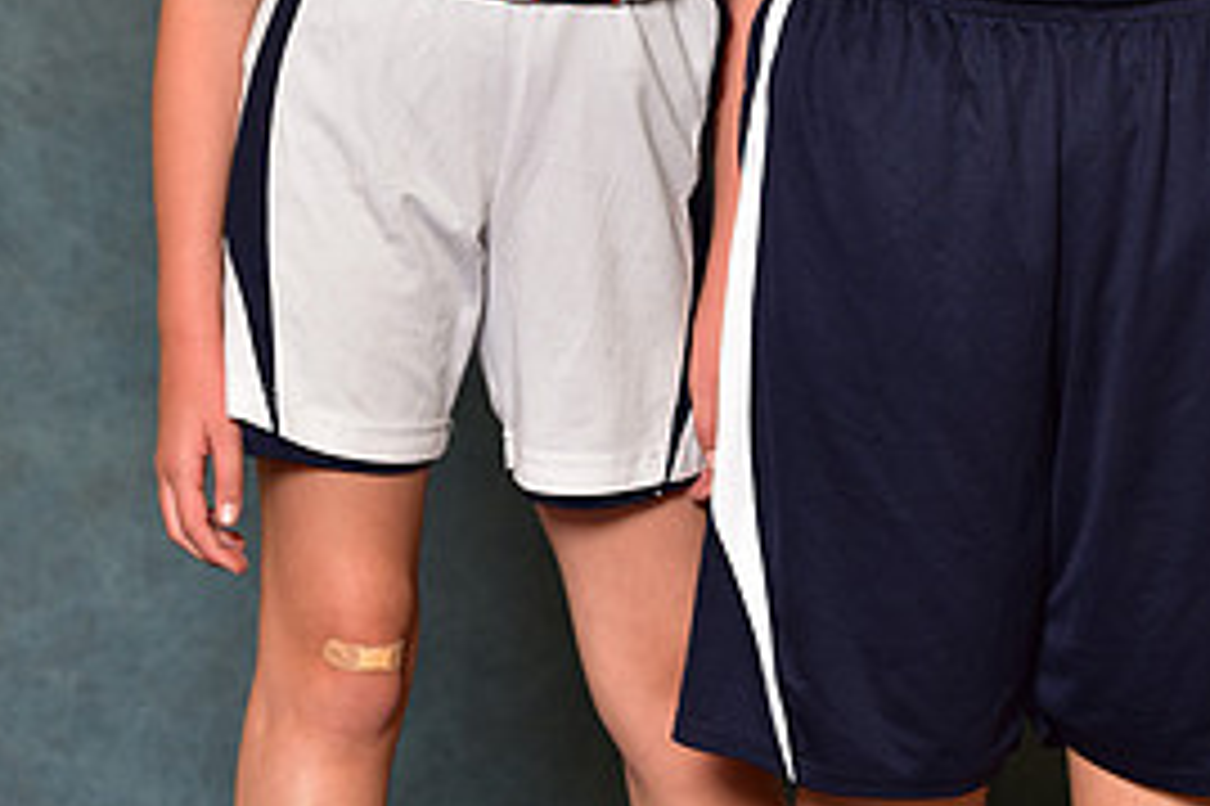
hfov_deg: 8.2
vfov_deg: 5.4
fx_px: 8397
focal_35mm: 250
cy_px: -401
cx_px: 852
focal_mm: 116
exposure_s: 1/200
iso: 320
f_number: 4.5
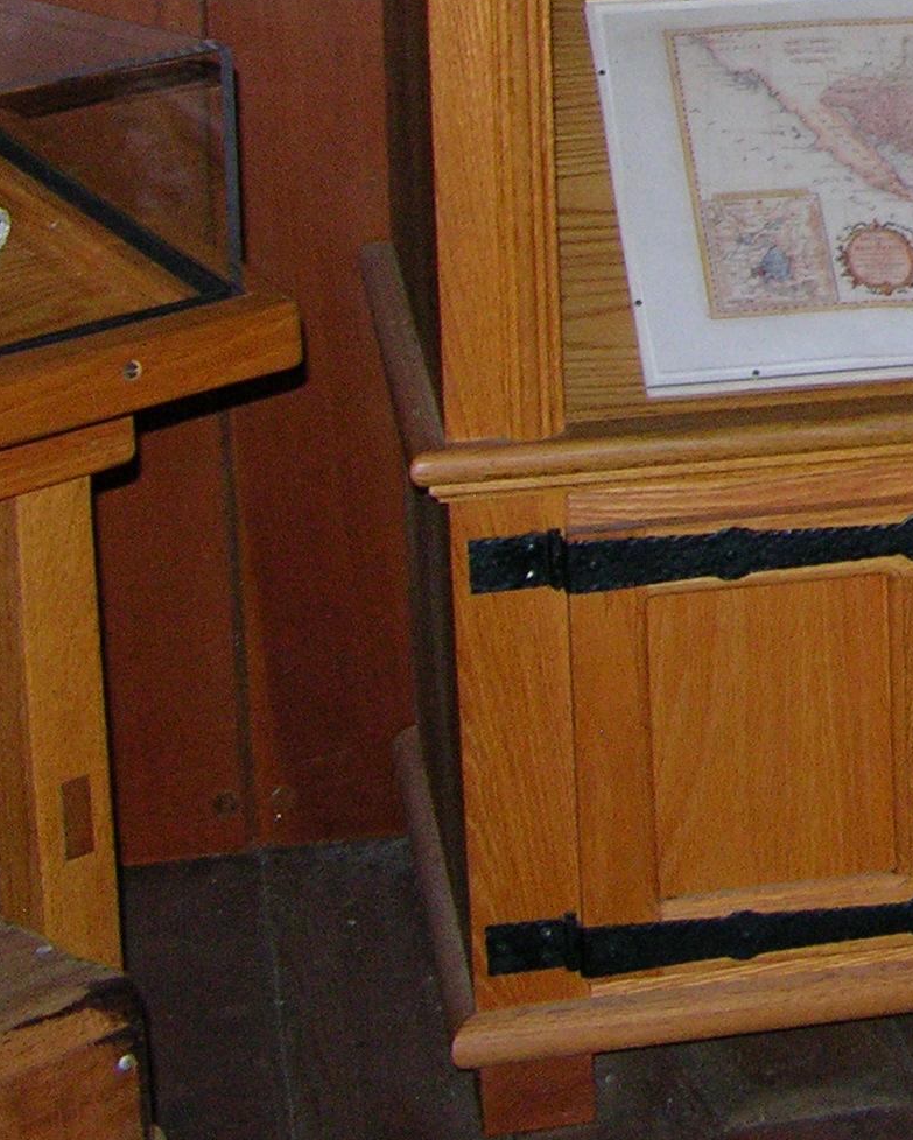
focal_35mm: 114
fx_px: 3849
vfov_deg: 16.1
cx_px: 1597
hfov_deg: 12.5
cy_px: -249
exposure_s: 1/60.1
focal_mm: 8.9
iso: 200
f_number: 2.8
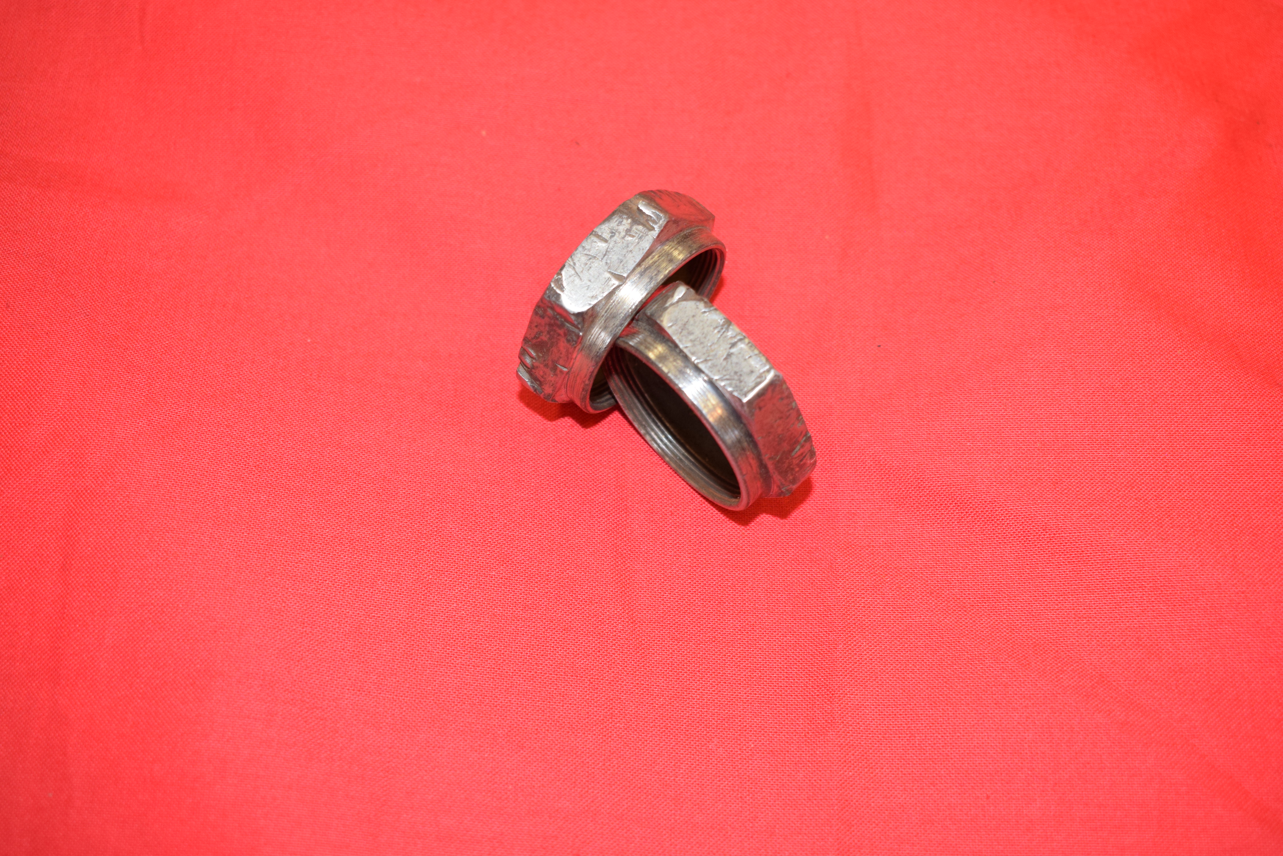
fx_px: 1497
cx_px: 642
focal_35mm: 42
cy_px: 428
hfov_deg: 46.4
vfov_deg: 31.9
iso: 800
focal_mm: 28
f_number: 5.6
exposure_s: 1/60
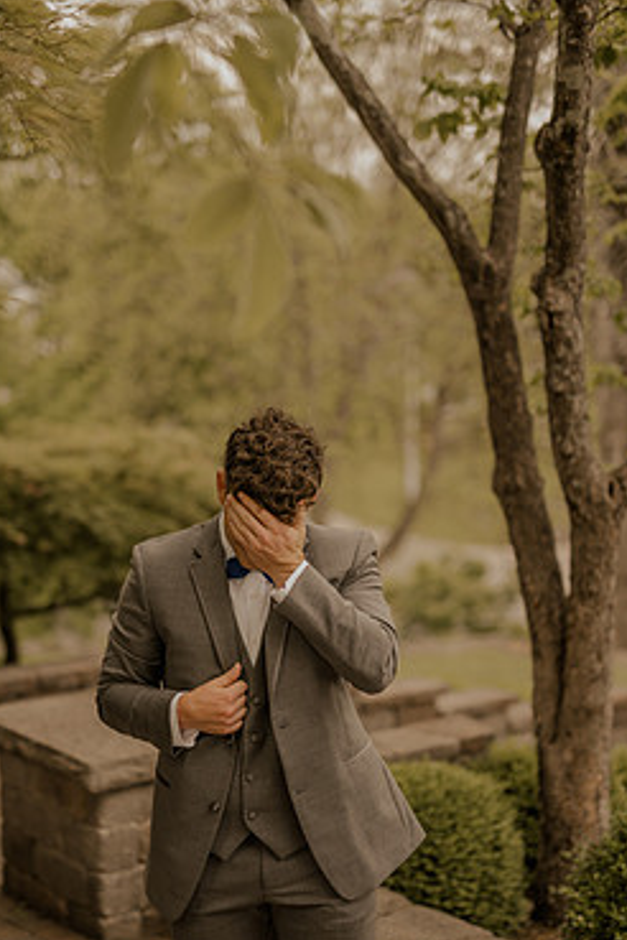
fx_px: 1594
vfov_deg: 32.8
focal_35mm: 61
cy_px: 568
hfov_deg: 22.2
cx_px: 268
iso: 100
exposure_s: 1/640
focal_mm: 50
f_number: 2.2
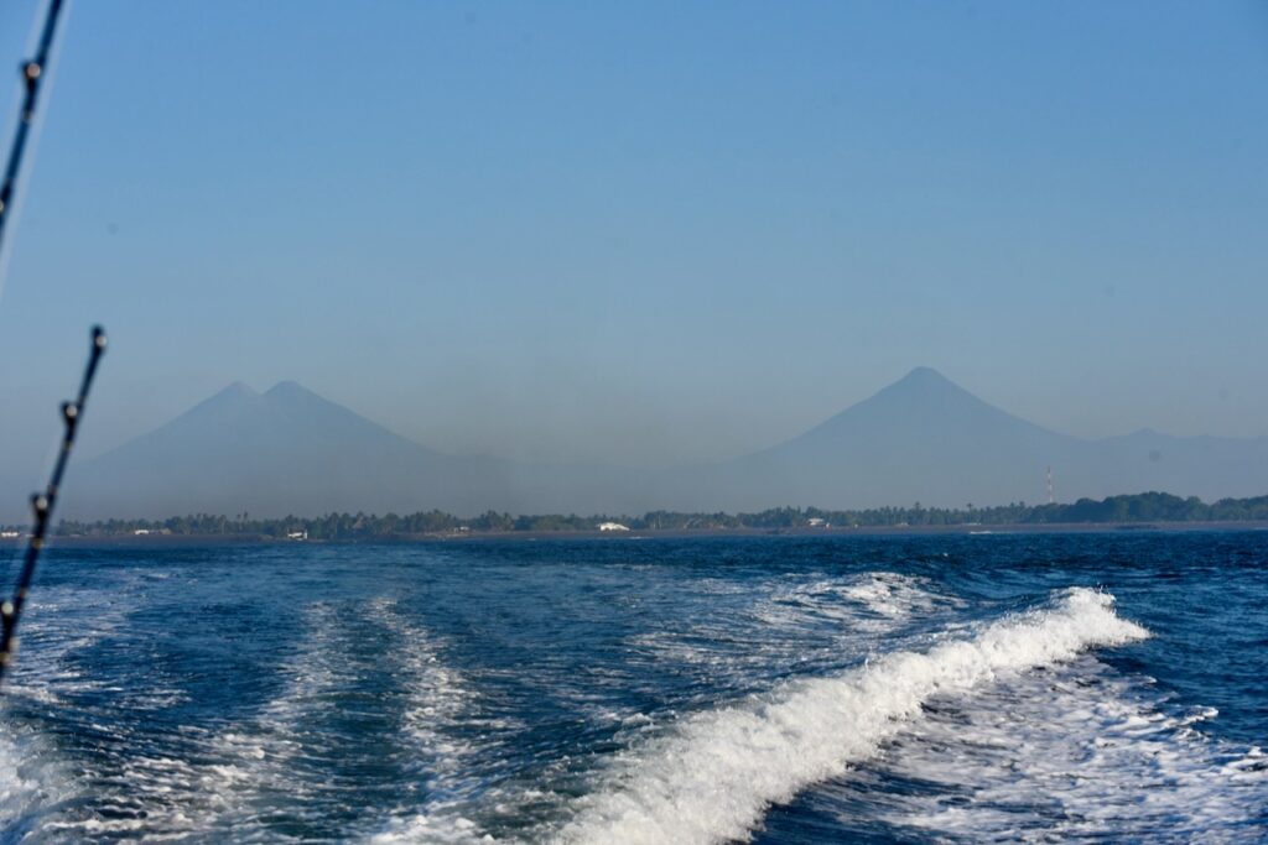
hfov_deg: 25.4
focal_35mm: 80
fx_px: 2818
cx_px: 634
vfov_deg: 17.1
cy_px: 422
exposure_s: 1/1600
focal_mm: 80
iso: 400
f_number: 10
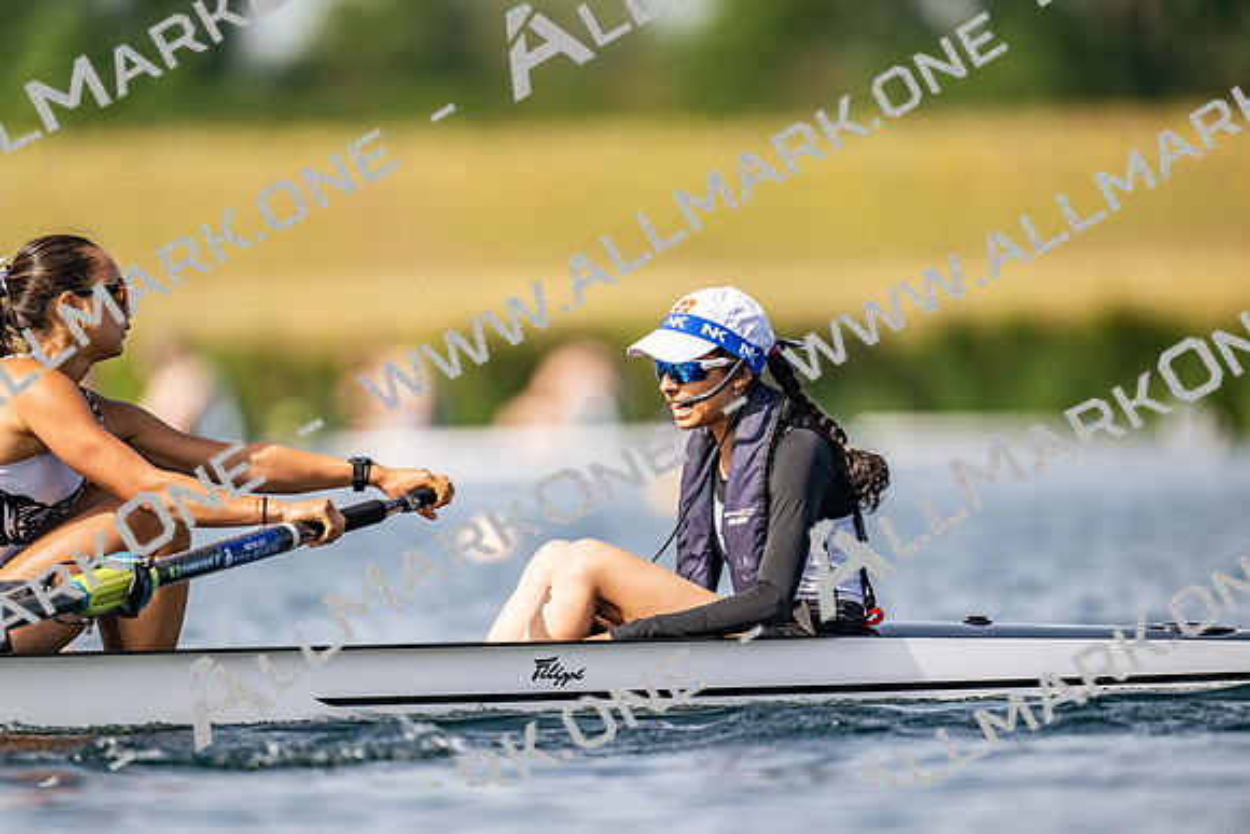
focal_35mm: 600
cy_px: 417
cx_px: 625
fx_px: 20837
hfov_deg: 3.4
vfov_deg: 2.3
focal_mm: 600
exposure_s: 1/2500
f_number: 4
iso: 180
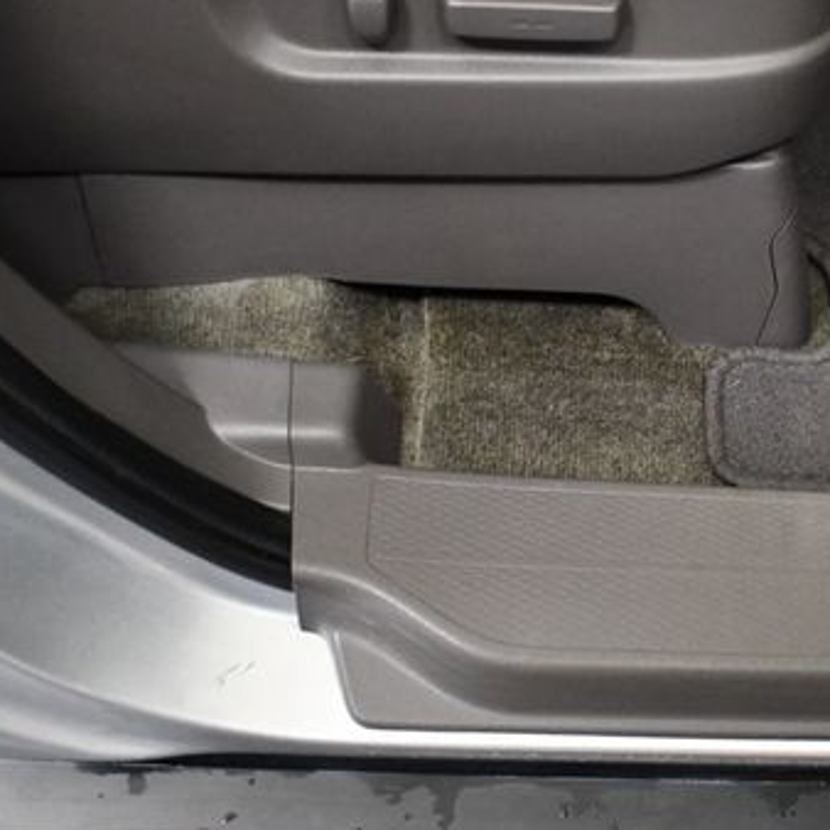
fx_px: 1573
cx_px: 759
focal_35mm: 58
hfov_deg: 28.3
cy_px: 518
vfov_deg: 29.4
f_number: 3.5
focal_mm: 18
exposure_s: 1/100
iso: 3200
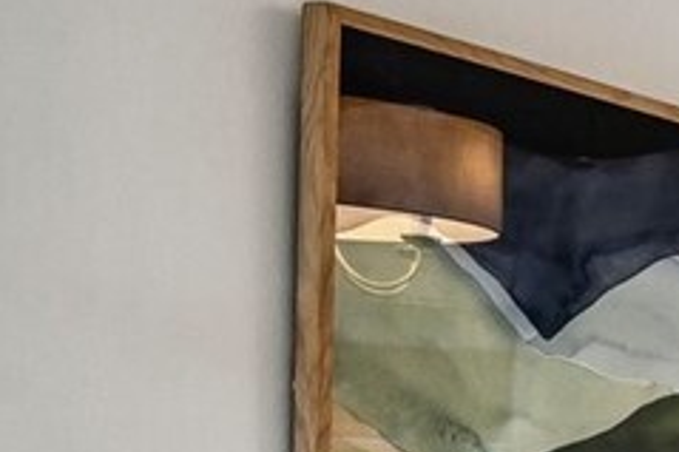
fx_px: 2544
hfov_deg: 10.7
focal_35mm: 135
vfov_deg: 9.9
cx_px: 1996
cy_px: 669
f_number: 8
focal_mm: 19
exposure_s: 1/40
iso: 400
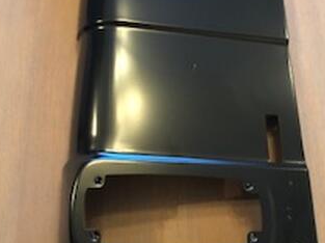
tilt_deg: -65.8
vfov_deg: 33.1
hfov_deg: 43.9
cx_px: 171
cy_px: 70
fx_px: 403
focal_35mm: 43
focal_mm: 3.99
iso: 100
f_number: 1.8
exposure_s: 1/4
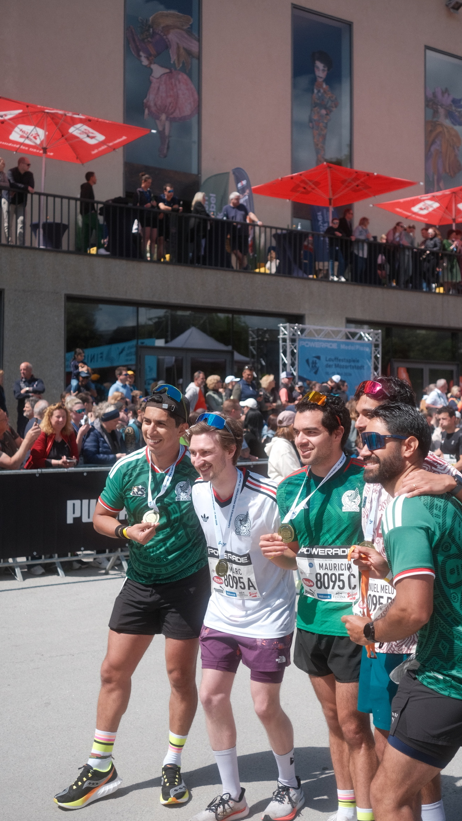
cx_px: 261
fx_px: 937
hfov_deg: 27.7
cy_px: 411
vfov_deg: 47.4
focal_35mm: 43
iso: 160
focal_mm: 27
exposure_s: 1/2200
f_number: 2.8
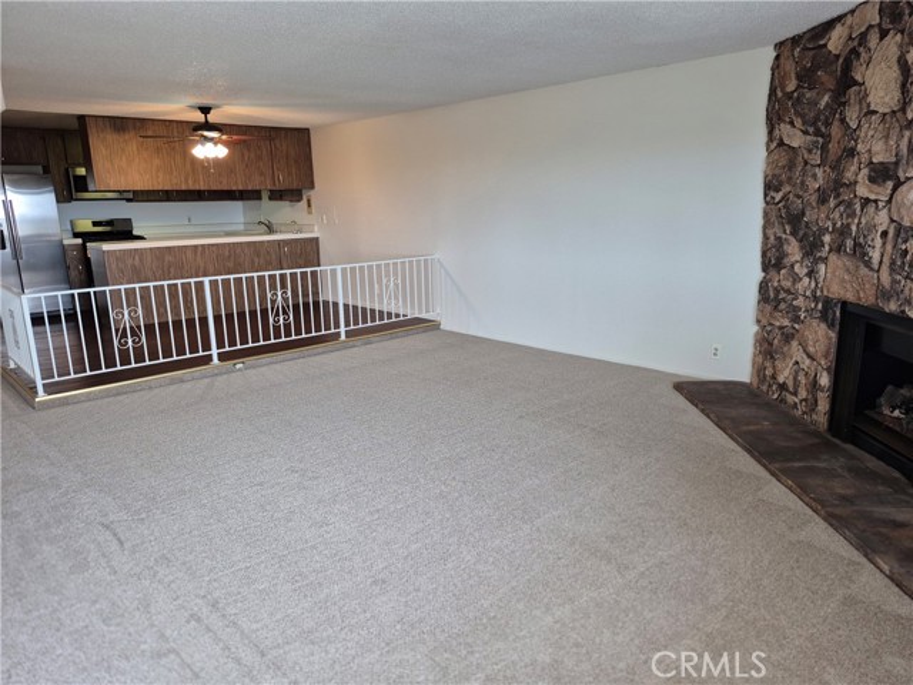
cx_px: 456
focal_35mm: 23
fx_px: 607
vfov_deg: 58.9
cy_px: 342
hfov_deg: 73.9
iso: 250
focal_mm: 5.4
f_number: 1.8
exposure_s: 1/120
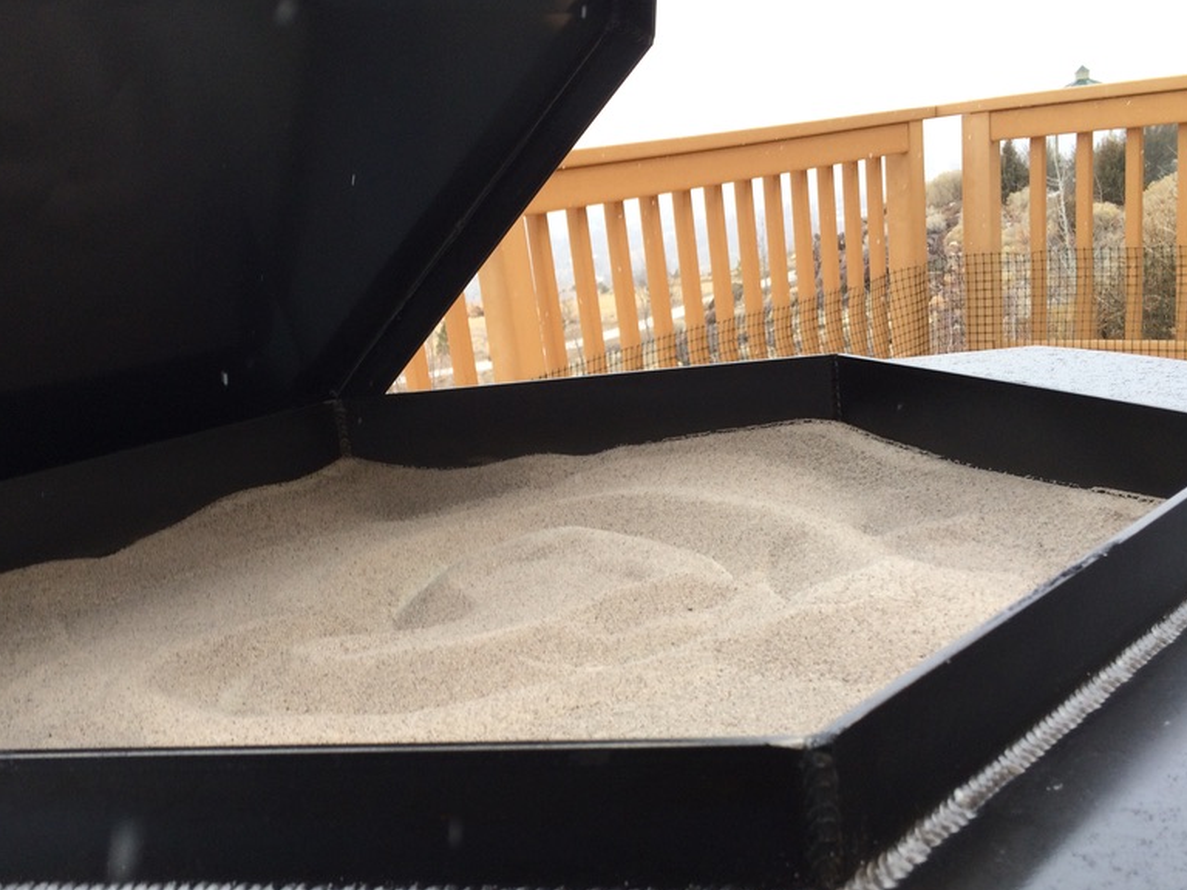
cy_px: 516
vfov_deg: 35.9
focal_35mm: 40
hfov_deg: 46.6
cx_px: 490
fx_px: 1372
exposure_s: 1/306
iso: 32
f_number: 2.2
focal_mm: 4.12
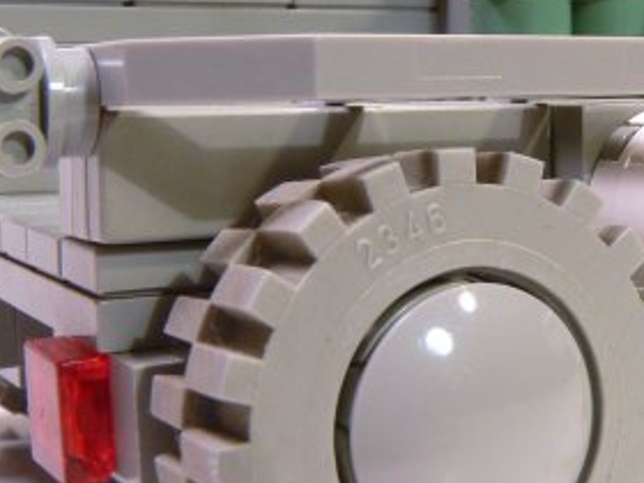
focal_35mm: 75
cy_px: 101
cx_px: 566
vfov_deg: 19.5
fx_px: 1395
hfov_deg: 25.3
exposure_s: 1/4
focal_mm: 7.4
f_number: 8
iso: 80
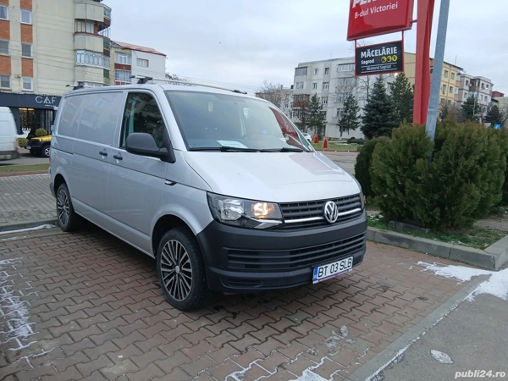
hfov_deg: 67.3
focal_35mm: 26
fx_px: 382
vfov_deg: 53.1
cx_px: 254
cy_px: 190
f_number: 1.8
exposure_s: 1/50
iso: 25
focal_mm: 3.98
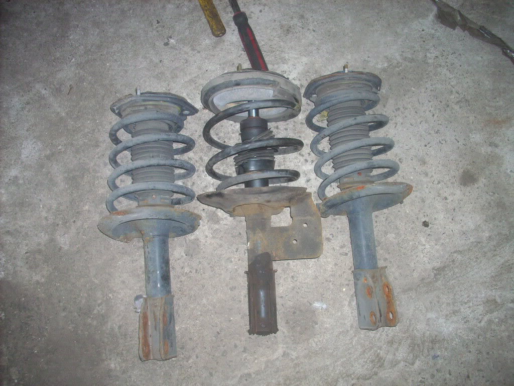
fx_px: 549
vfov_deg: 38.7
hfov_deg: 50.1
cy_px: 193
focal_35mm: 37
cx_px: 257
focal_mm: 6.2
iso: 200
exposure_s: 1/60
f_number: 2.8
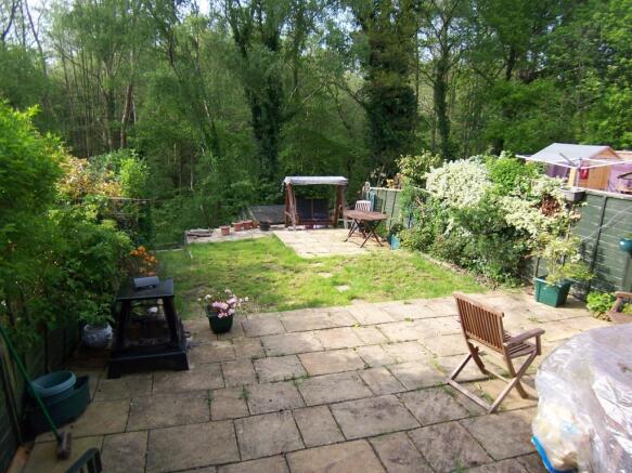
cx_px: 316
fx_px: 420
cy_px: 236
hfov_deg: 73.9
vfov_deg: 58.9
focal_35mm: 23
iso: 64
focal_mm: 3.8
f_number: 2.8
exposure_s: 1/250
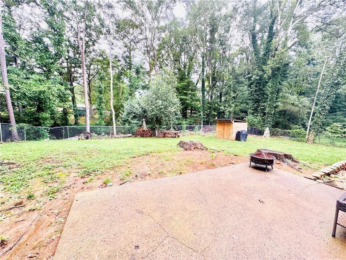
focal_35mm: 14
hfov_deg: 102.1
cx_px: 173
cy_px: 130
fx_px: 140
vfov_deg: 85.7
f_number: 2.2
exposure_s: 1/99
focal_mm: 2.22
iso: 80
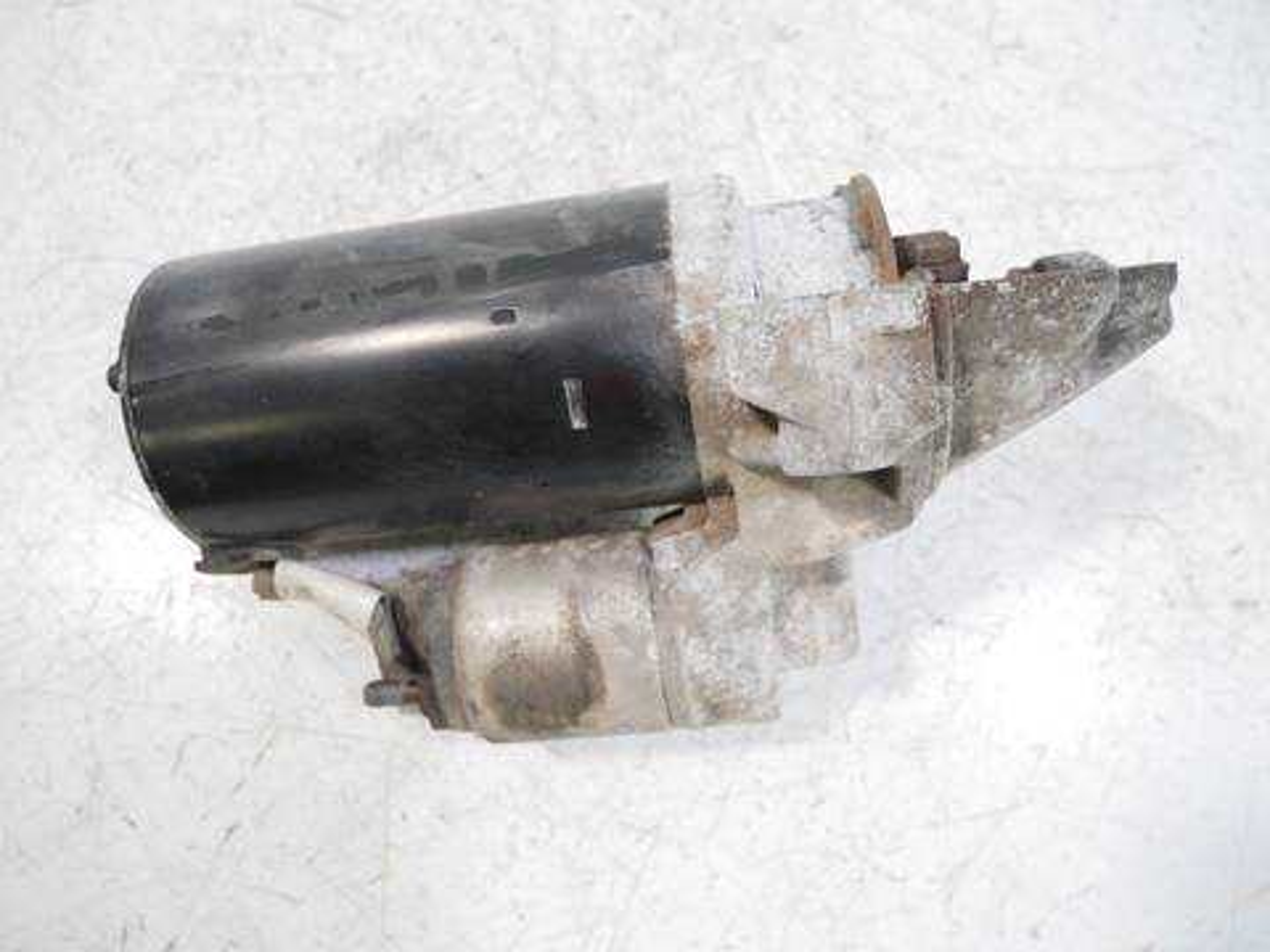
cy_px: 476
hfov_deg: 71.6
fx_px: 881
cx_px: 635
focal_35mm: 24
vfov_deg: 56.8
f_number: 3.5
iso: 1000
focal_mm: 12
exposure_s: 1/60
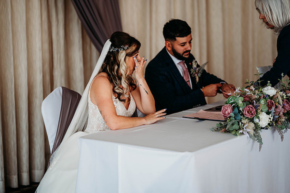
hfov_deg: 23.9
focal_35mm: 85
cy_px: 96
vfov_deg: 16.1
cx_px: 145
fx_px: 684
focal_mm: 85
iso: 180
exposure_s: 1/200
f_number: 2
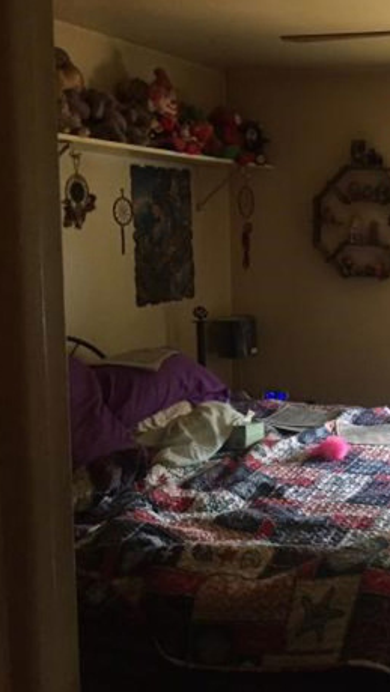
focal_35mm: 44
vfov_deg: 46.4
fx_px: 808
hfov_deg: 24.9
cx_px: 447
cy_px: 335
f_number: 2.2
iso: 200
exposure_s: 1/30
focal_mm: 4.15
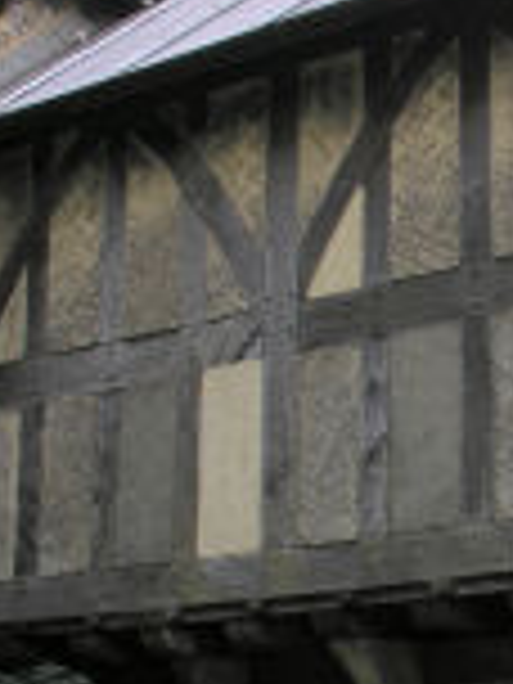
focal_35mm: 106
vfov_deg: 18.5
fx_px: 2095
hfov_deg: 13.7
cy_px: 459
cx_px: 551
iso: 50
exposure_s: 1/106
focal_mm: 8.9
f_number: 4.5
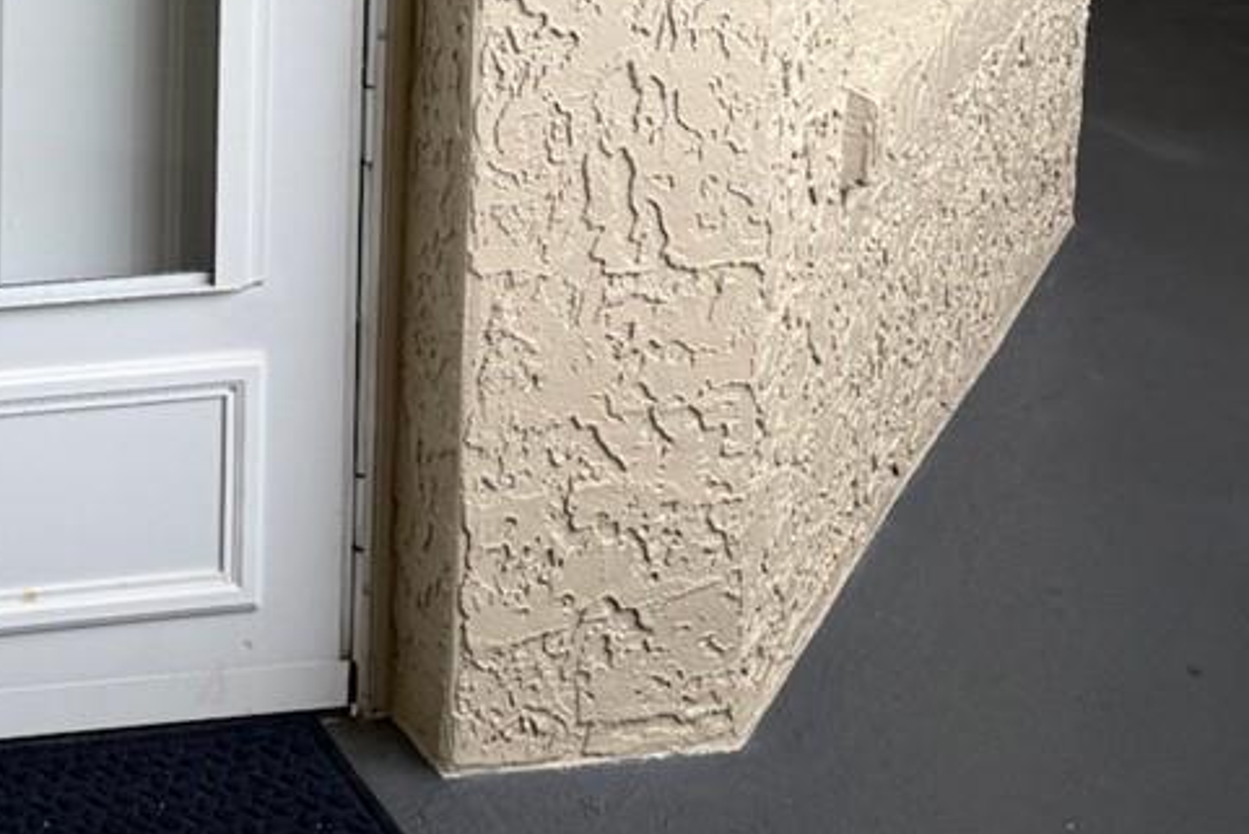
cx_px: -226
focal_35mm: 83
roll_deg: +0.0
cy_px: -307
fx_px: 2880
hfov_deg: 22.6
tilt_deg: -9.5
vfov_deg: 15.5
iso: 64
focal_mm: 6.76
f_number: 1.78
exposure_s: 1/211
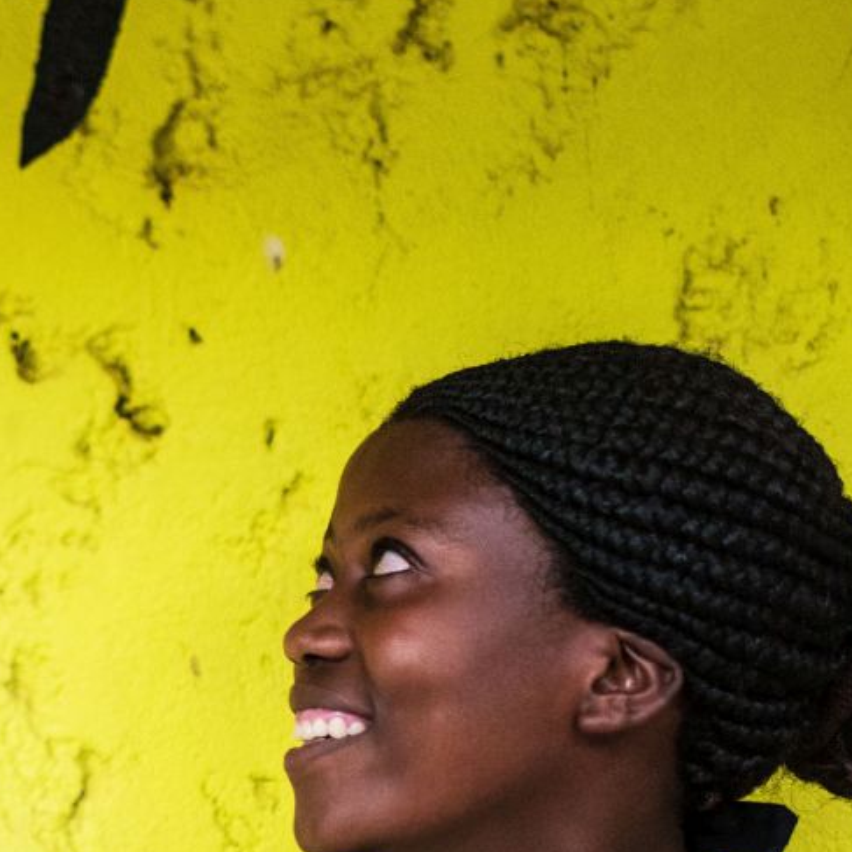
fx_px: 2729
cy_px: 603
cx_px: -224
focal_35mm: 98
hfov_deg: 16.8
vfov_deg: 17.7
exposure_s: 1/4000
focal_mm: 35
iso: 1000
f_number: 1.4
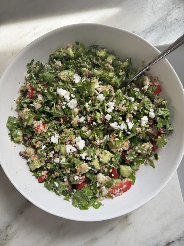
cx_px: 92
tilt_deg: -82.7
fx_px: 170
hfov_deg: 56.8
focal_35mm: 24
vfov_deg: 71.6
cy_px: 123
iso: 50
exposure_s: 1/129
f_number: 1.78
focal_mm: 6.76
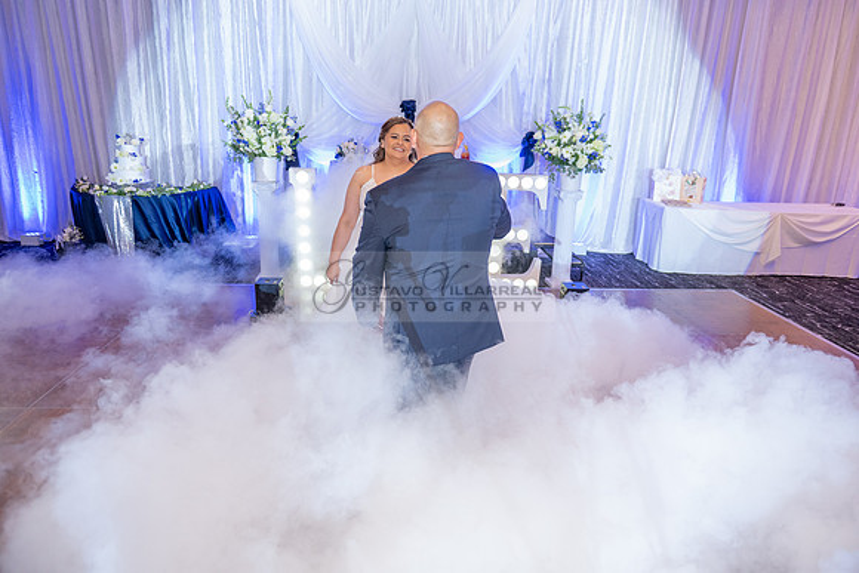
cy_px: 286
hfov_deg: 73.7
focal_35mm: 24
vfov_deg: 53.2
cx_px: 430
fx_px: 573
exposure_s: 1/160
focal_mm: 24
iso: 1600
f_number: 3.5
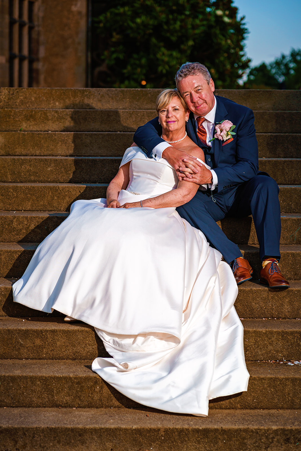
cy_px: 226
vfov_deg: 23.9
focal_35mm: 85
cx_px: 150
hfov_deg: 16.1
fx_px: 1066
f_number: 3.5
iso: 200
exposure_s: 1/1250
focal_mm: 85
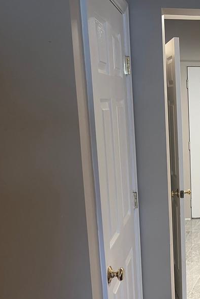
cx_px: 248
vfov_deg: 41.7
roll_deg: -1.1
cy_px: 177
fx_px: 391
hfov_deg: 25.4
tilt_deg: -11.2
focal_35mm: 47
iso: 80
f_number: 1.5
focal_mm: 5.7
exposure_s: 1/60
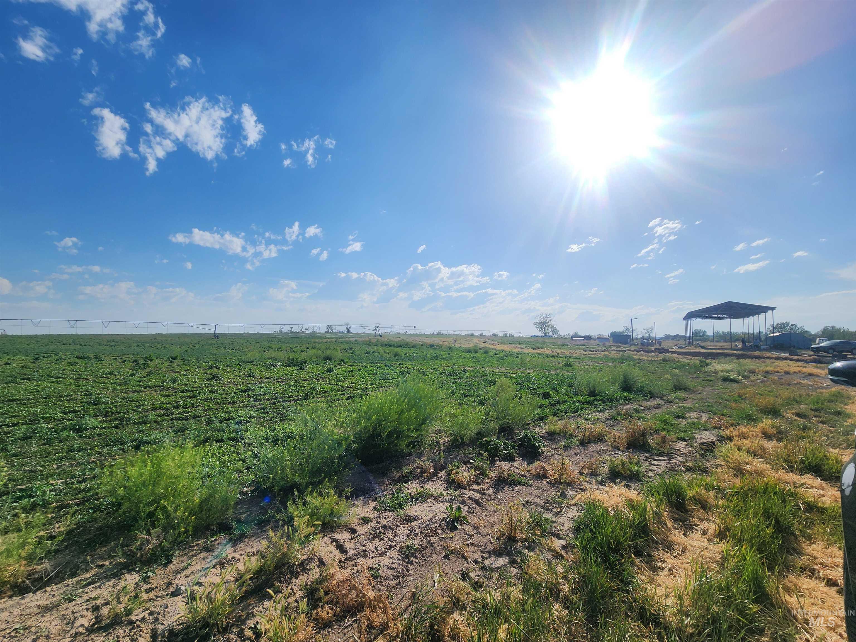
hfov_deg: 106.2
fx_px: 321
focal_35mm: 13
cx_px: 428
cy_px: 321
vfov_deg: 89.9
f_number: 2.2
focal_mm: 2.2
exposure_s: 1/5717
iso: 50
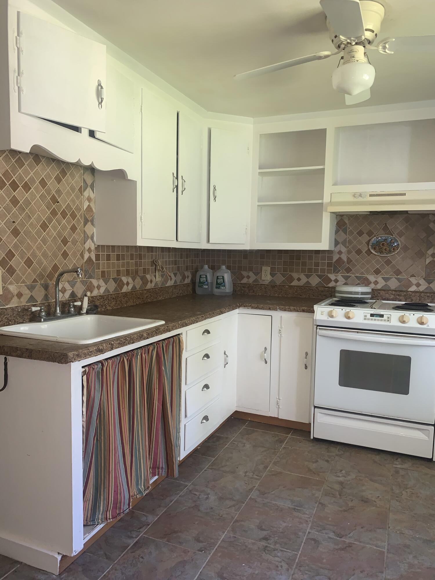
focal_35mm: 26
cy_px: 290
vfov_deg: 67.3
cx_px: 218
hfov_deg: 53.1
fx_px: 436
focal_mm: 4.25
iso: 32
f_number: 1.8
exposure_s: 1/24
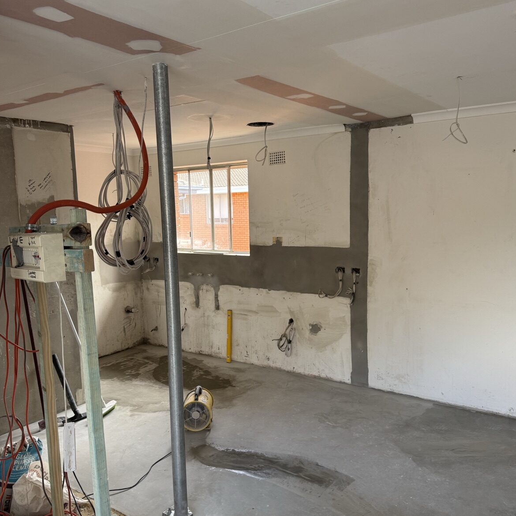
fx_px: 489
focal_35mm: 29
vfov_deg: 55.6
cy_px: 268
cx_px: 261
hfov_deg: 55.6
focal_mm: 6.76
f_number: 1.78
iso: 125
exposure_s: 1/121
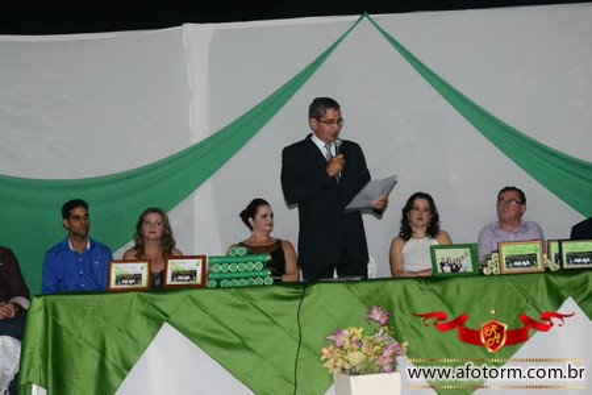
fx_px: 1184
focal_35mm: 72
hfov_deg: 28.1
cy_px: 198
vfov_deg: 18.9
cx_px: 296
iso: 3200
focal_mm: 48
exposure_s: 1/80
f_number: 7.1
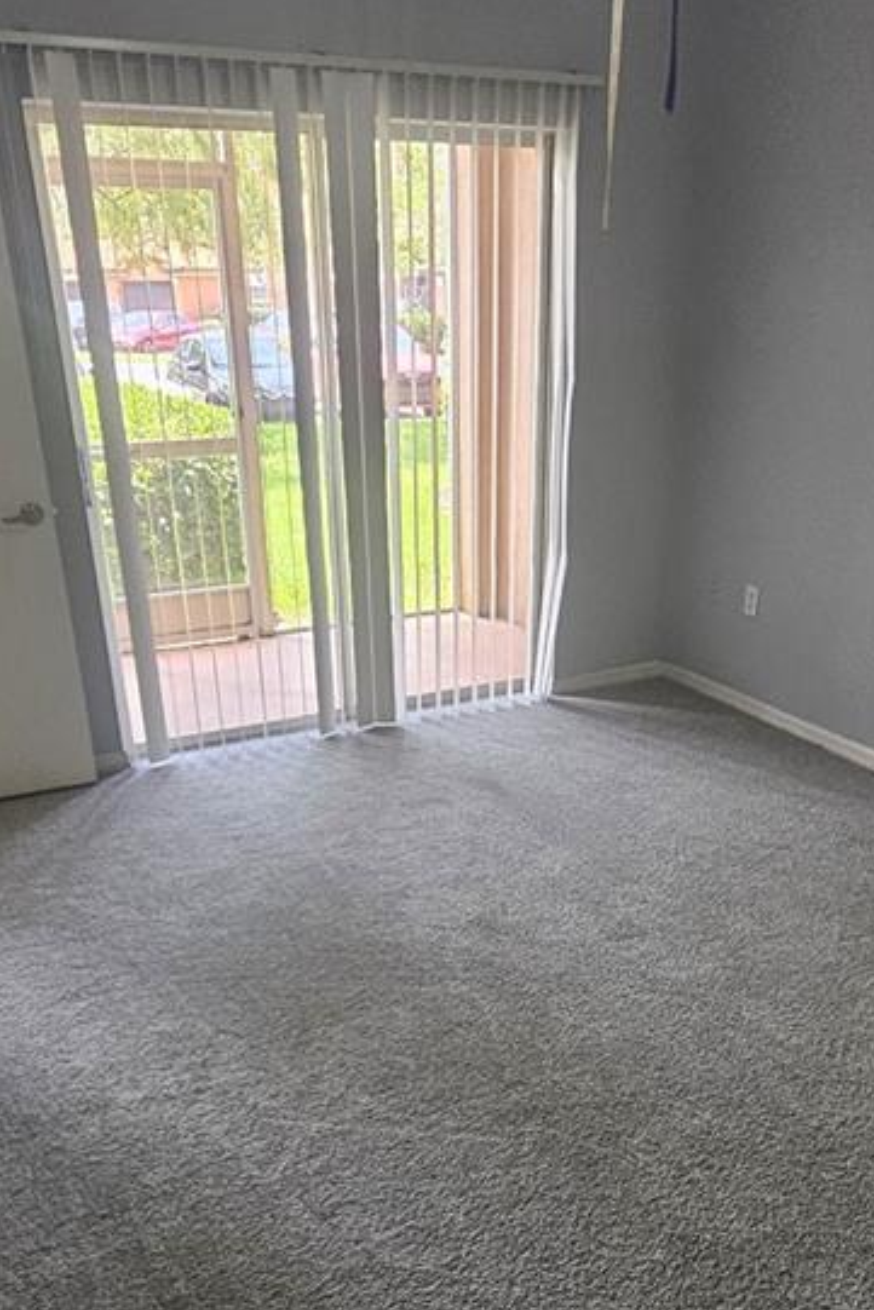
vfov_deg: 60.3
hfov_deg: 43.6
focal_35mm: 30
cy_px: 886
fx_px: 1092
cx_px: 465
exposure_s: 1/60
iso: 160
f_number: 2.2
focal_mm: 1.7
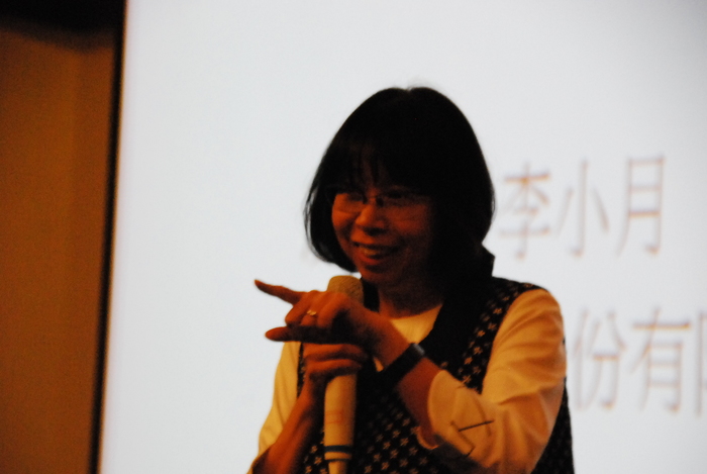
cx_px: 354
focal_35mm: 174
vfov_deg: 7.9
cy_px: 237
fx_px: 3422
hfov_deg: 11.8
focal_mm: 116
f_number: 6.3
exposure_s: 1/30
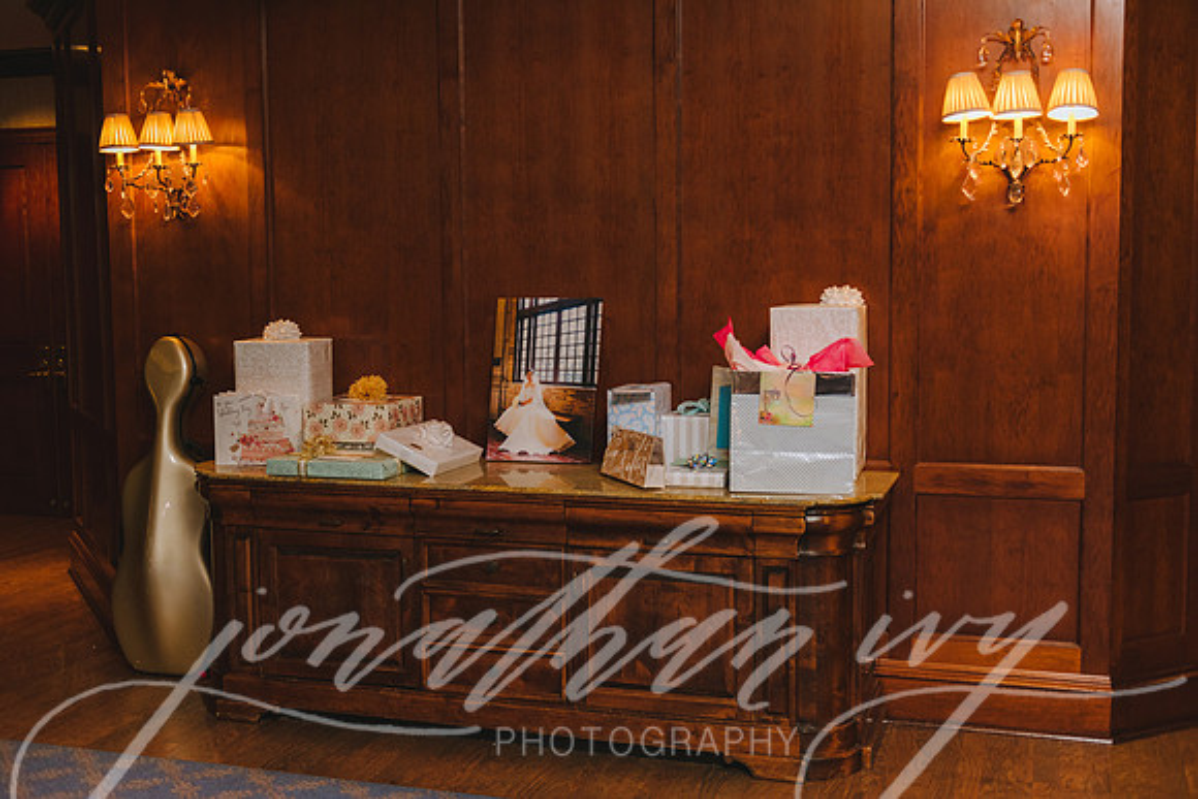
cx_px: 599
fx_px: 1331
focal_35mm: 40
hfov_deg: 48.4
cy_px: 400
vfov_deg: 33.4
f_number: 2.8
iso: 1250
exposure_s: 1/160
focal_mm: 40
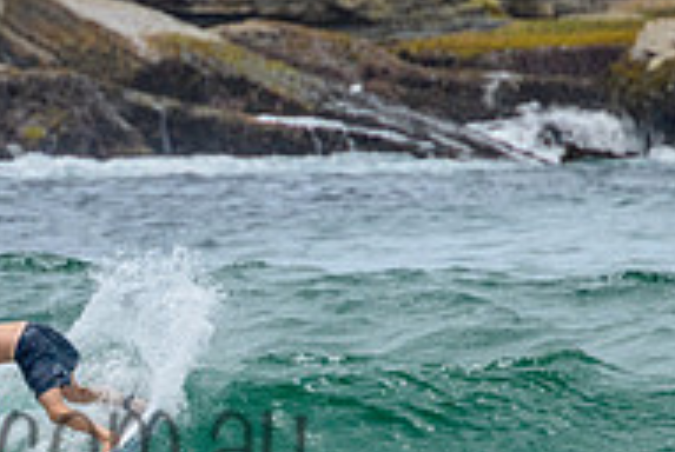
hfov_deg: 0.8
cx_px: -67
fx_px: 45595
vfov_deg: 0.6
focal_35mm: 2428
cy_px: 397
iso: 1000
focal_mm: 800
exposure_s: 1/2000
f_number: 11
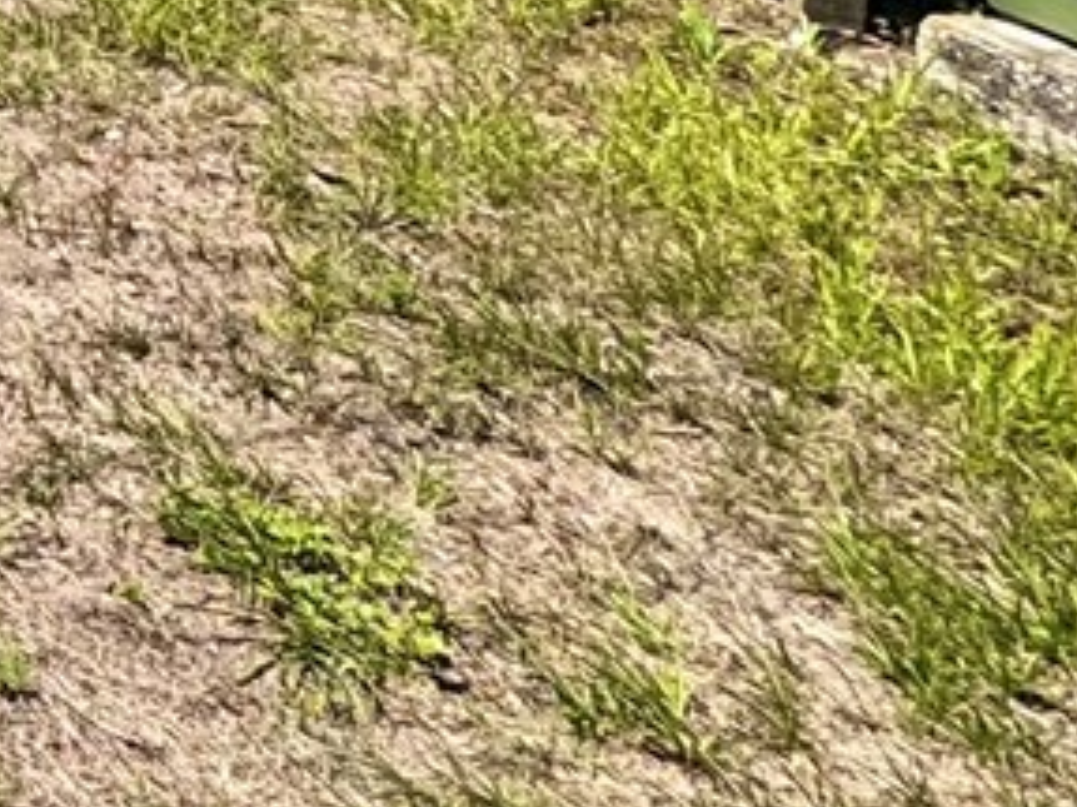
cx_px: -1550
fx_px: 2426
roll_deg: -3.2
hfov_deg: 14.7
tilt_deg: +2.7
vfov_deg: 14.6
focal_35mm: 78
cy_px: -931
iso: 50
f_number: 2.2
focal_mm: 2.22
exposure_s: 1/1477
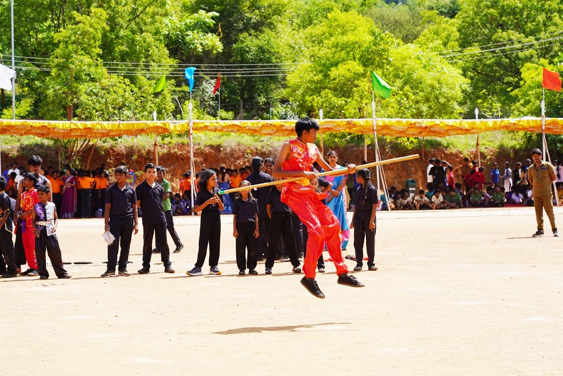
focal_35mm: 105
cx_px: 282
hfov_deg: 19.5
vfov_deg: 13.0
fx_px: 1642
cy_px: 188
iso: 100
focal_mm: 105
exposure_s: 1/200
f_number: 7.1
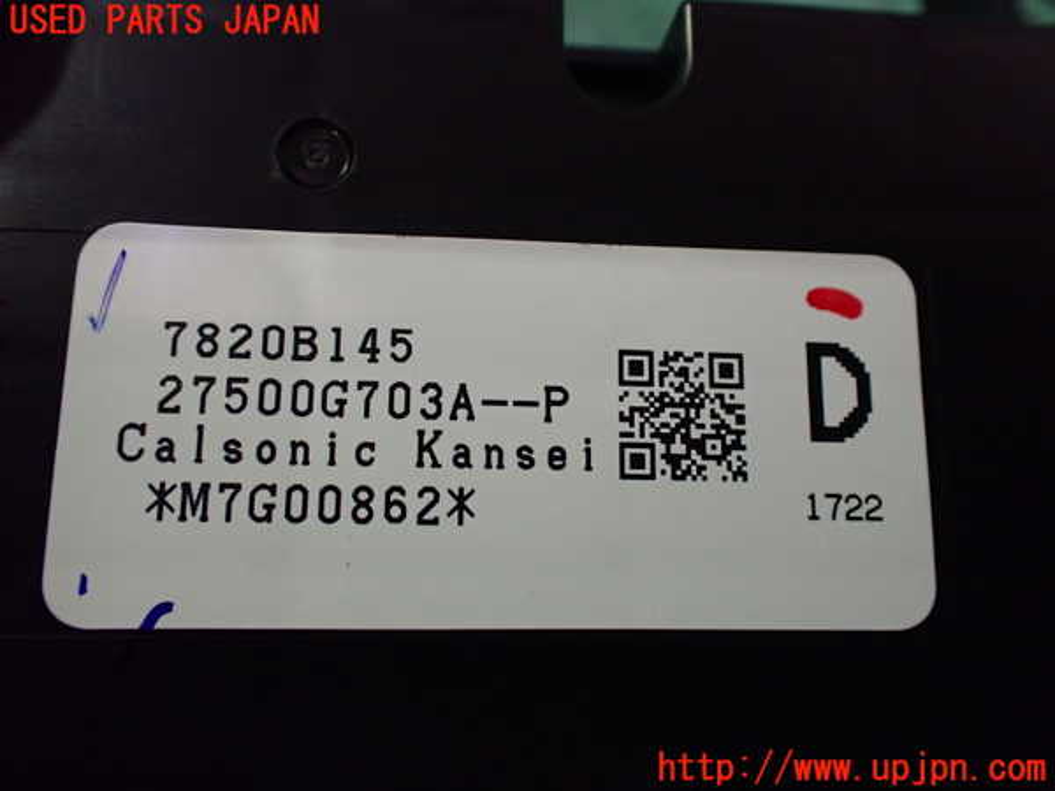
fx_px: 914
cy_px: 396
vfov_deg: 46.8
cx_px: 528
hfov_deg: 60.0
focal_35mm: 30
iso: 800
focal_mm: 5.4
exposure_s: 1/100
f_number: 2.3
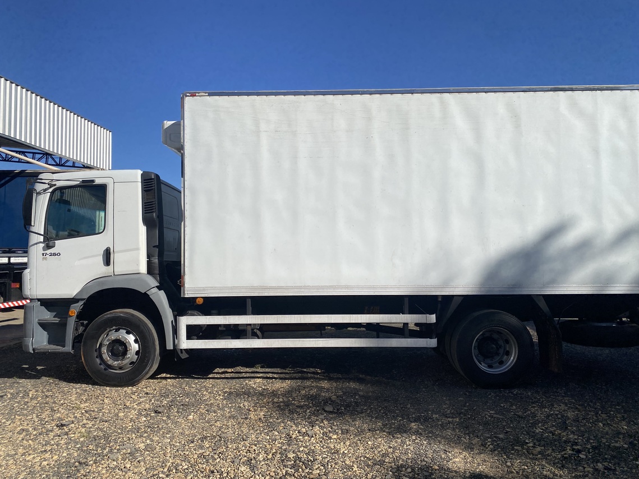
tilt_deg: +0.9
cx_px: 320
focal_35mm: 26
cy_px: 240
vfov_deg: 53.1
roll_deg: -1.3
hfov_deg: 67.3
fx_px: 480
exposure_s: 1/5236
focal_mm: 4.25
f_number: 1.8
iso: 32
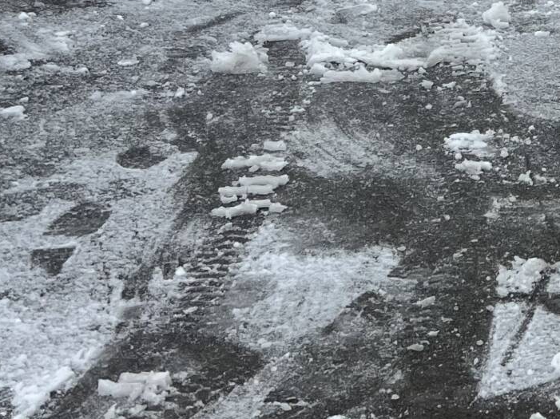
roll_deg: +5.1
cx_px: 877
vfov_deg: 14.6
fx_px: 1536
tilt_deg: -14.8
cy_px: -179
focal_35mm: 95
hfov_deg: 18.1
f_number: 1.5
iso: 40
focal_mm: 5.7
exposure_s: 1/121
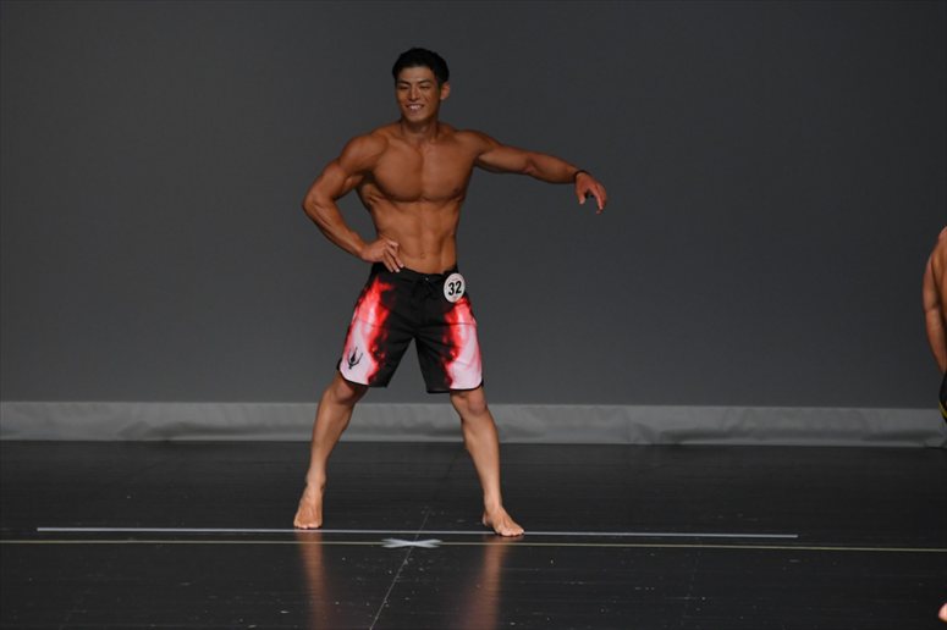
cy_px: 315
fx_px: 9071
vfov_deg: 4.0
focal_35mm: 345
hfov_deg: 6.0
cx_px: 474
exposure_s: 1/400
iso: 2000
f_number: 5.6
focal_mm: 230
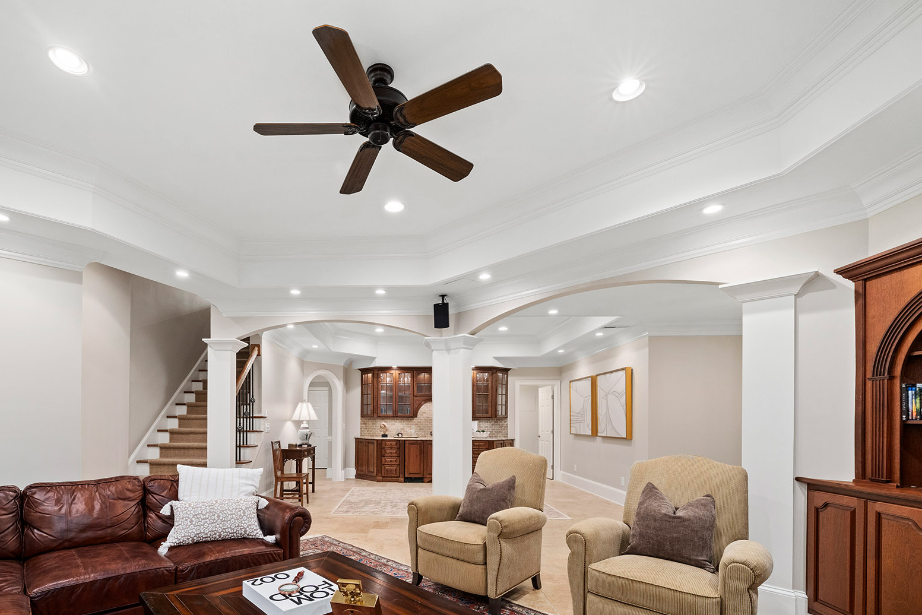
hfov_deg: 92.2
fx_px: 435
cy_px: 425
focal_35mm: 17
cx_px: 375
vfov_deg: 67.9
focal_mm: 12
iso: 400
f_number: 8
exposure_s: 1/2.5
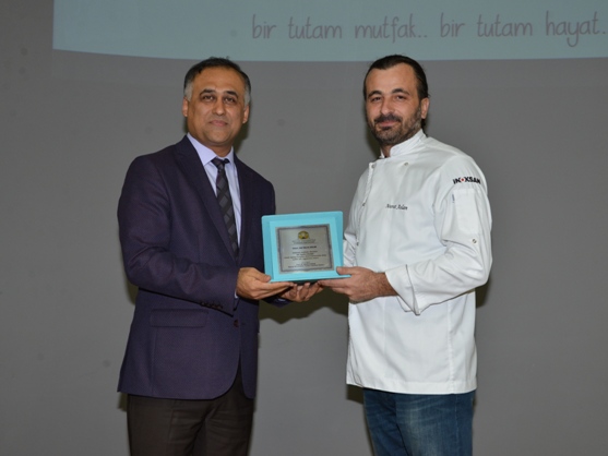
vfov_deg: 27.5
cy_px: 224
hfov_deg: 36.1
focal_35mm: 53
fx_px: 931
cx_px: 332
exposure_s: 1/60
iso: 800
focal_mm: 48
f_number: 7.1
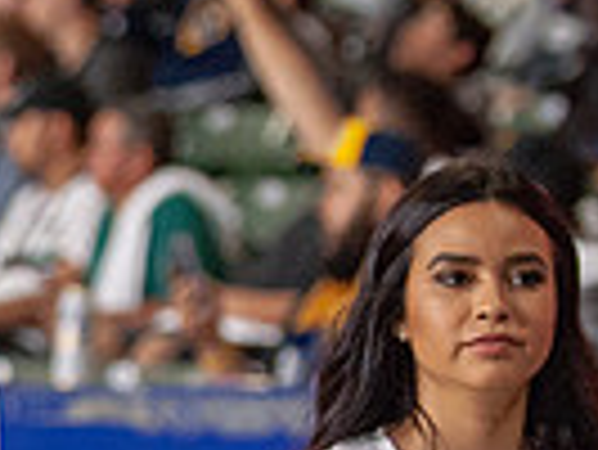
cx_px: -234
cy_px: 333
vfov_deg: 3.0
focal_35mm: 504
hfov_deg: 3.9
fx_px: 8715
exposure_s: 1/1250
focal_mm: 120
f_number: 2.8
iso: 3200
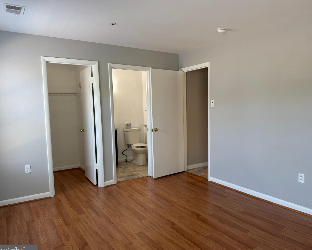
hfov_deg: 65.9
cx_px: 168
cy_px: 128
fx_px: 240
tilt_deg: -5.2
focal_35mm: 26
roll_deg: +1.3
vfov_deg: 54.9
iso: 80
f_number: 1.78
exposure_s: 1/120
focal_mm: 6.76
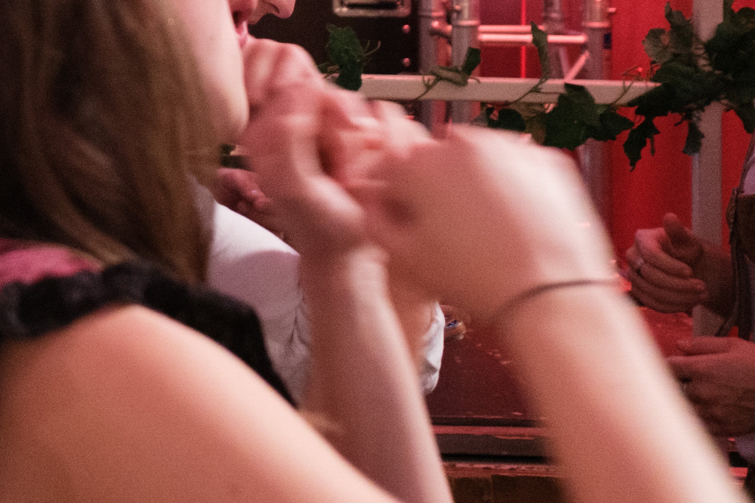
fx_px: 2286
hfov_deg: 17.4
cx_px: -278
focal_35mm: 109
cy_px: -224
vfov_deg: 12.1
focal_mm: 23
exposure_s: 1/100
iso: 5000
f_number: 2.8
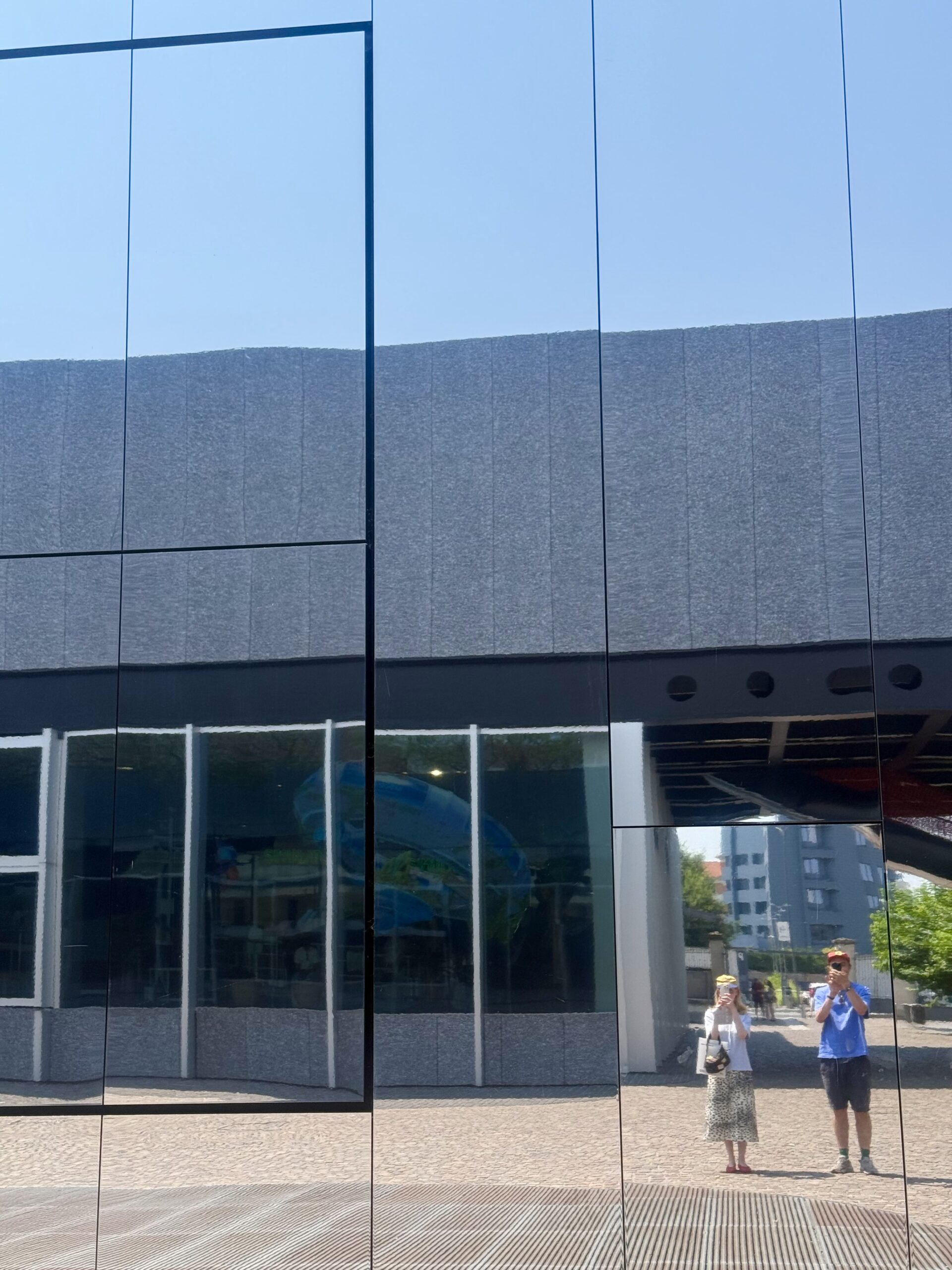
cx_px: 476
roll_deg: -0.3
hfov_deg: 30.3
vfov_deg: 39.7
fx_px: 1760
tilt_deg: +11.7
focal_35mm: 48
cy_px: 635
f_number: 1.78
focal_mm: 6.76
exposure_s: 1/3534
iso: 64
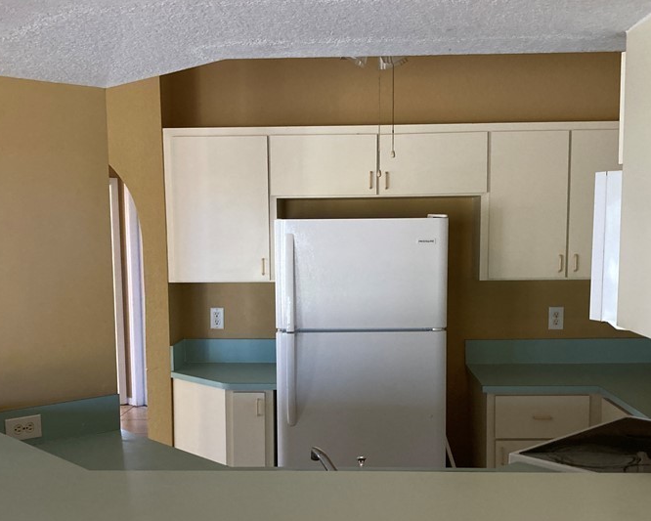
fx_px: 809
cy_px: 343
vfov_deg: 35.4
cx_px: 331
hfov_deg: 43.8
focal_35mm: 42
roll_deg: +0.0
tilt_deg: -8.4
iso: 160
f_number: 1.8
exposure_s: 1/60
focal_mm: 3.99
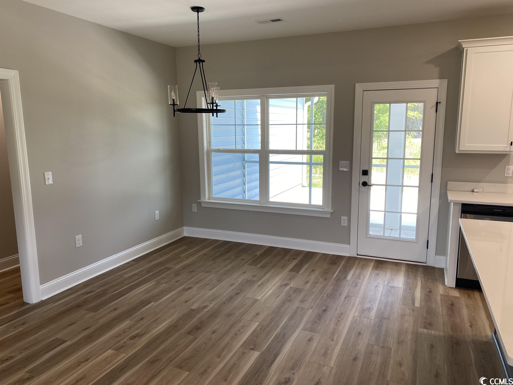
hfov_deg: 67.3
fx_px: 385
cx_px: 256
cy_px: 192
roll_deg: +0.4
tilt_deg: -10.3
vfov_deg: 53.1
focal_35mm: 26
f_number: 1.8
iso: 64
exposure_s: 1/120
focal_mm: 4.25
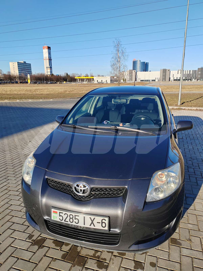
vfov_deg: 65.3
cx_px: 102
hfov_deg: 51.4
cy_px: 136
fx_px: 211
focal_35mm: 27
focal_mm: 5.52
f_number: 1.9
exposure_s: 1/1508
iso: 101
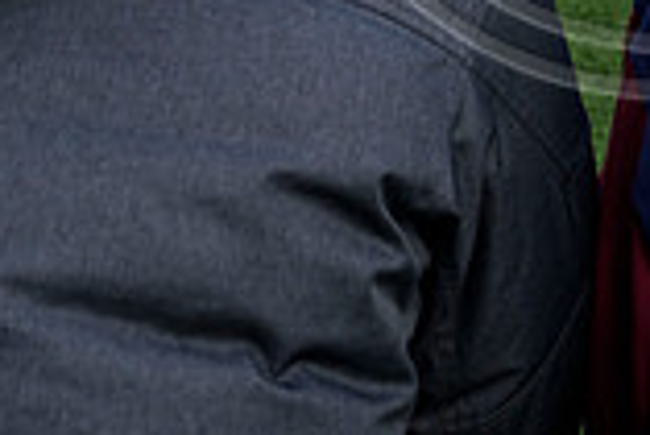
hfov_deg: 15.2
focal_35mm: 132
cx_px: 683
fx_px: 2385
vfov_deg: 9.9
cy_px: -329
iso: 400
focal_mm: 35
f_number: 5.6
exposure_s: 1/640
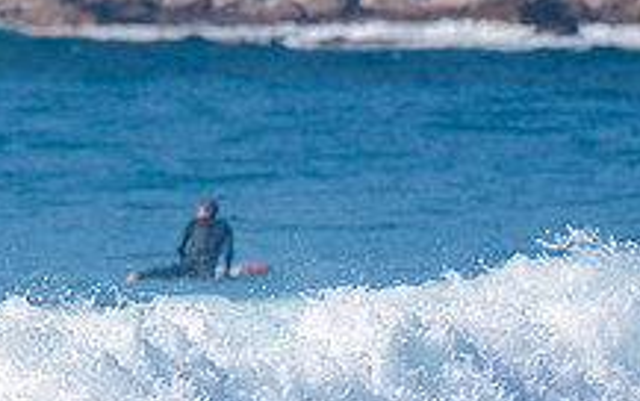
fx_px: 29116
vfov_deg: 0.8
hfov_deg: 1.3
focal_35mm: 1668
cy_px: 416
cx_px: -391
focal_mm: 500
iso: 180
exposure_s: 1/2000
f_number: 5.6
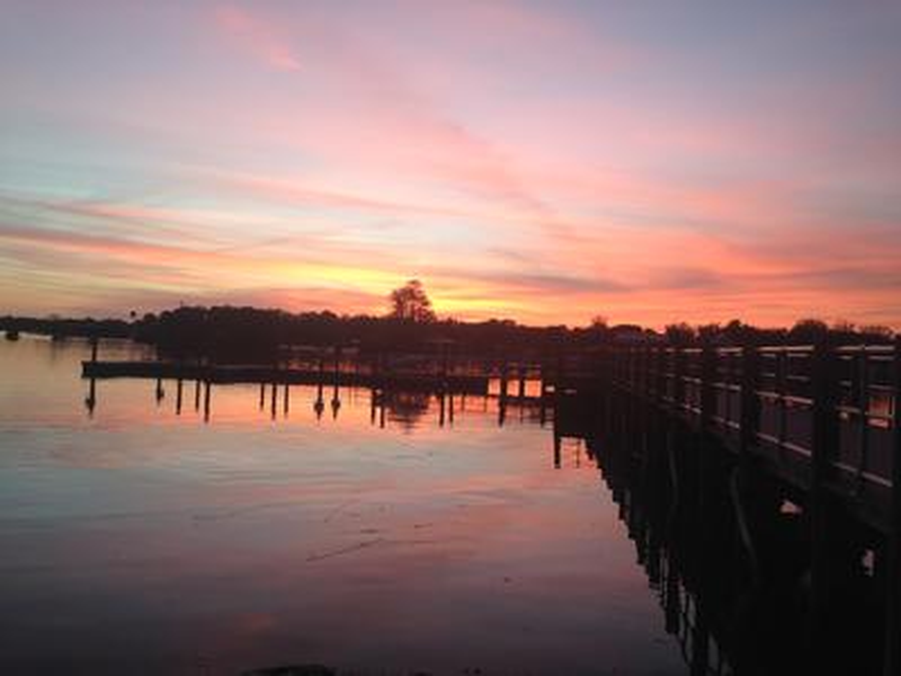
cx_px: 450
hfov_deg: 55.4
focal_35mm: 33
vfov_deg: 42.9
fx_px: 859
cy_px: 338
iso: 50
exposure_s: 1/60
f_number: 2.4
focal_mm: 4.12
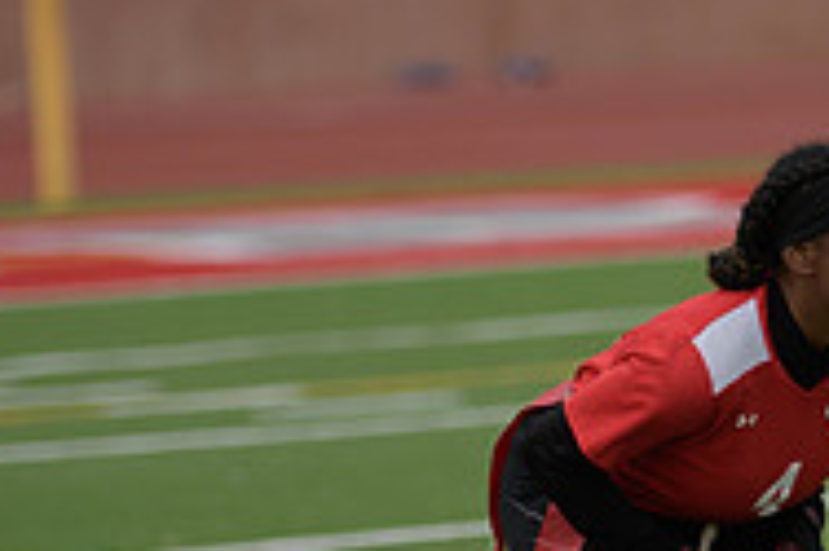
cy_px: 377
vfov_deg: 3.0
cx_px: 719
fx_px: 10675
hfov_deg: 4.4
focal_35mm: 464
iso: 100
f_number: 2.8
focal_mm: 150
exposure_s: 1/200
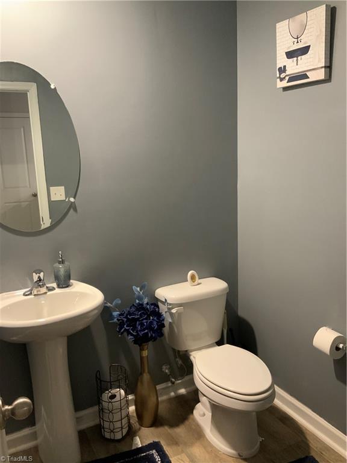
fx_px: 388
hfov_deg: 48.2
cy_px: 232
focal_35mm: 29
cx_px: 174
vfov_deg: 61.7
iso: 250
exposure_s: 1/40
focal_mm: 3
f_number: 1.8
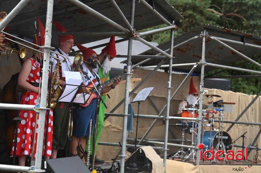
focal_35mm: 70
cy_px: 86
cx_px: 130
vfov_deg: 19.4
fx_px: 507
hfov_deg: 28.9
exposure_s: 1/500
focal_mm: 70
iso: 320
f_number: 5.6
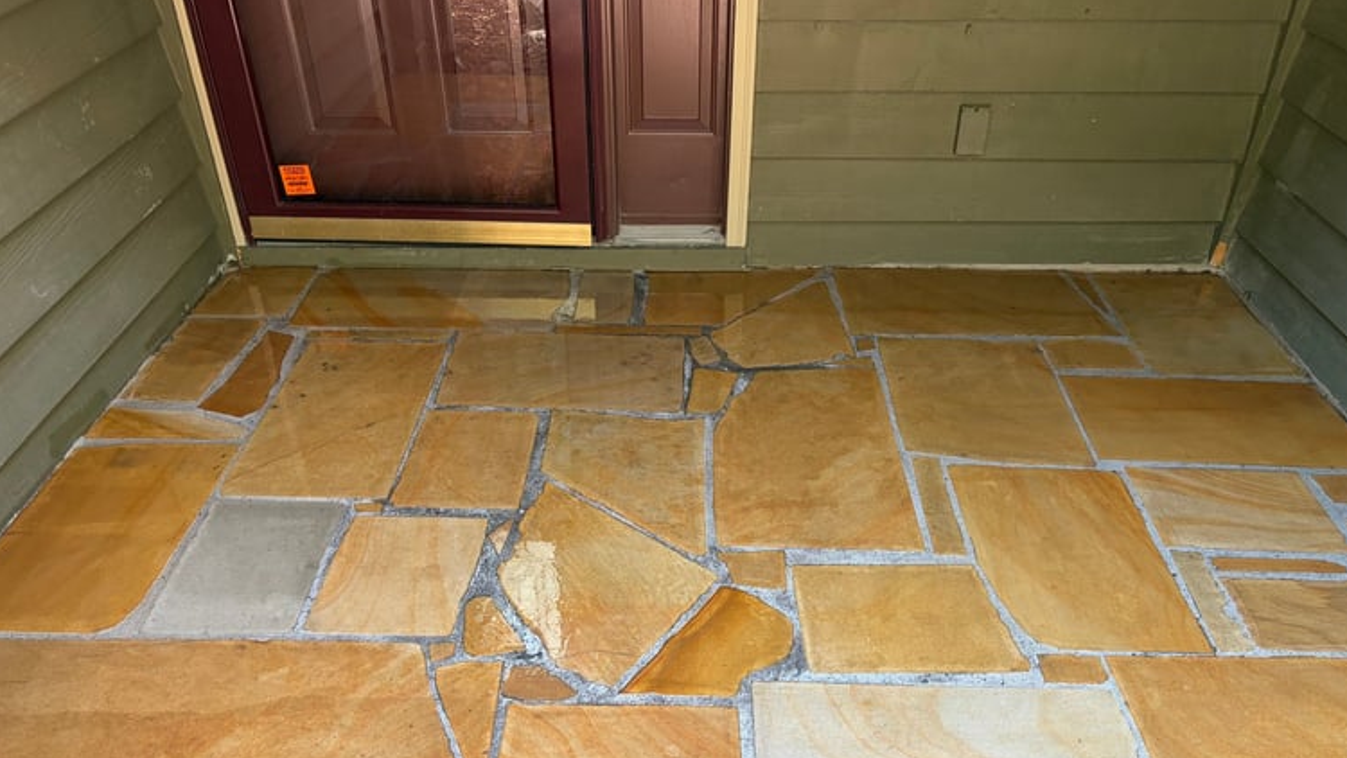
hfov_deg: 66.1
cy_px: 480
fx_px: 1036
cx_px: 684
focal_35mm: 29
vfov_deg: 39.9
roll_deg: +1.1
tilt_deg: -35.3
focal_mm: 5.96
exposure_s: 1/229
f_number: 1.6
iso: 100
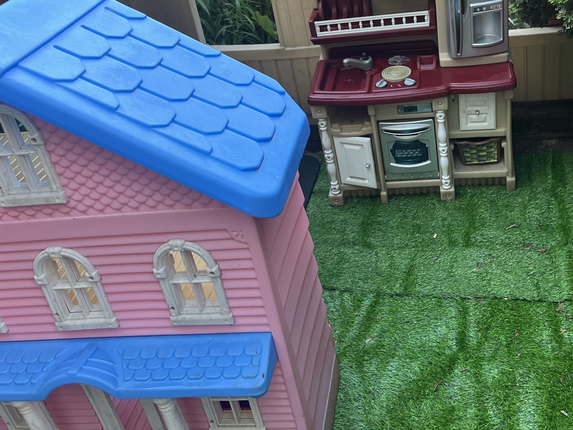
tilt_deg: -30.9
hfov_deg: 46.5
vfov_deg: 35.5
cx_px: 347
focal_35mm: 40
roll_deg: +10.8
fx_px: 662
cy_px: 129
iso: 125
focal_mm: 5.1
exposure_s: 1/105
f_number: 1.6
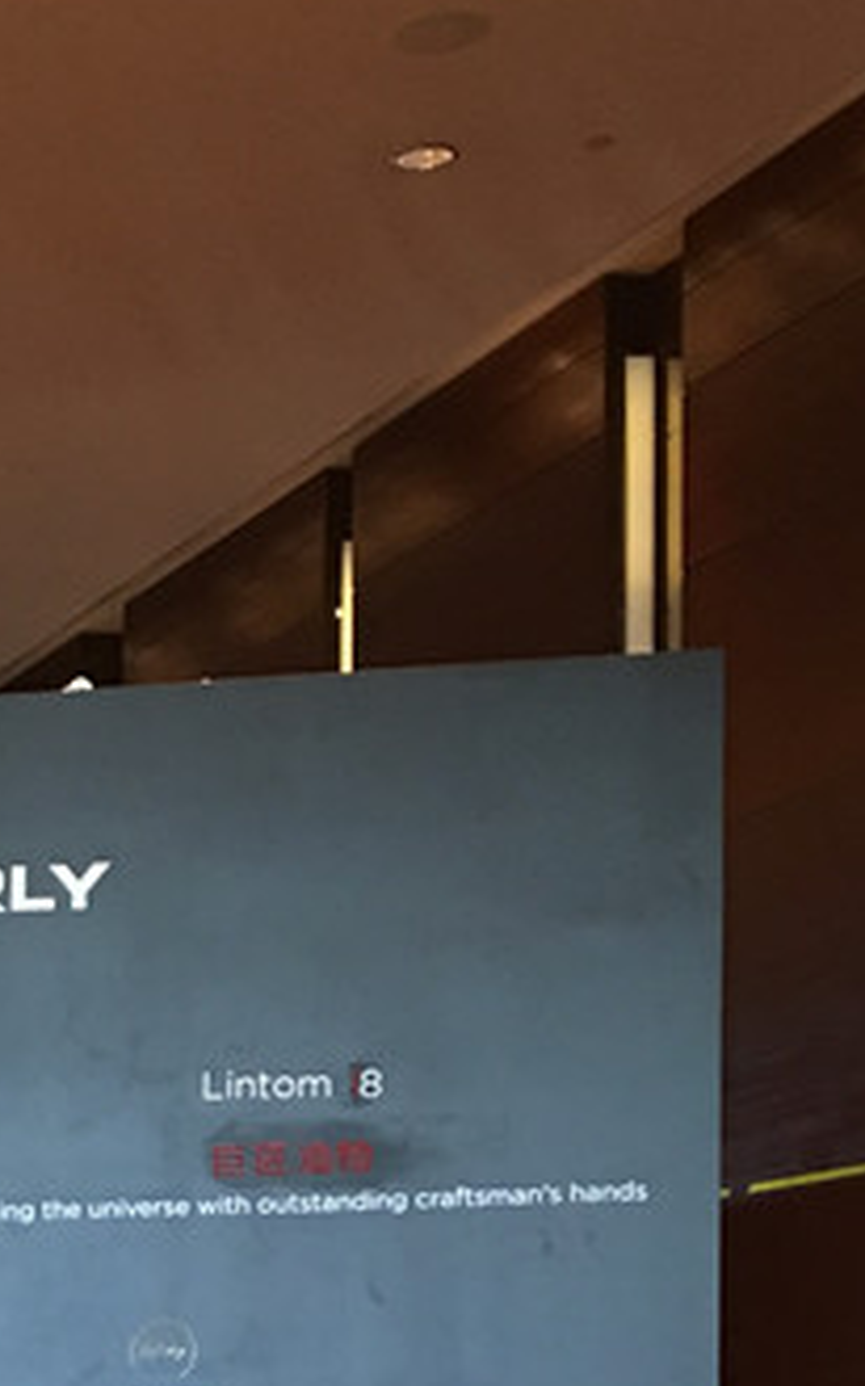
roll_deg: -1.1
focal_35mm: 108
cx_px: -794
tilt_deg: +2.1
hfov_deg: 11.1
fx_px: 4077
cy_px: 1701
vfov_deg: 18.2
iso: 64
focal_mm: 4.15
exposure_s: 1/17
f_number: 2.2
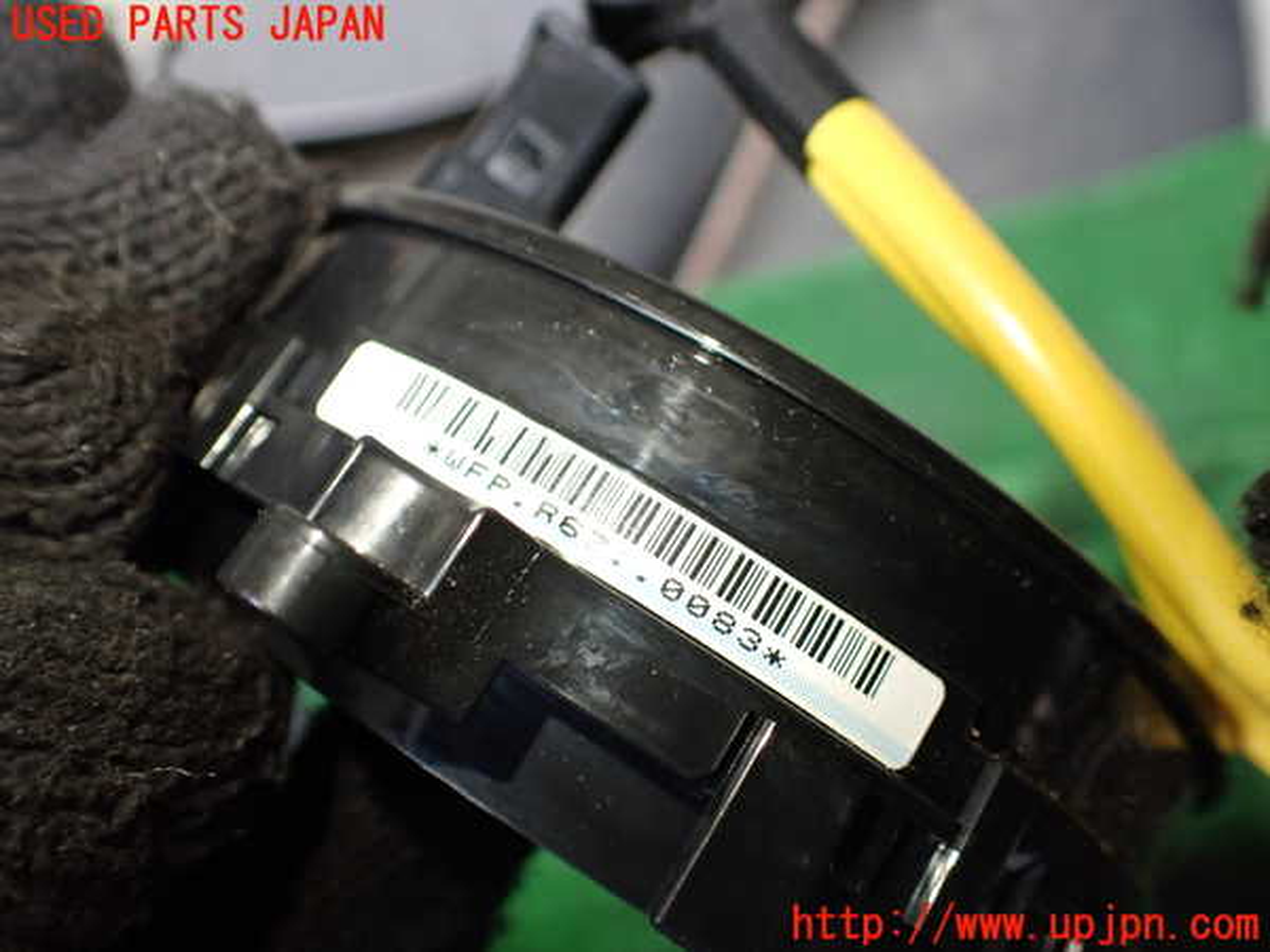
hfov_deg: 60.0
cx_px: 635
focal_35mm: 30
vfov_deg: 46.8
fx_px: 1101
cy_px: 476
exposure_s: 1/125
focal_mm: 5.4
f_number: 2.3
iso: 400
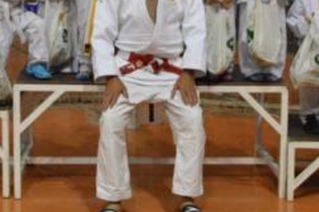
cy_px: 27
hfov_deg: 21.2
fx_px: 851
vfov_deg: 14.1
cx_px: 152
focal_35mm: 96
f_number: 3.5
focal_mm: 20
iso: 3200
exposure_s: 1/500
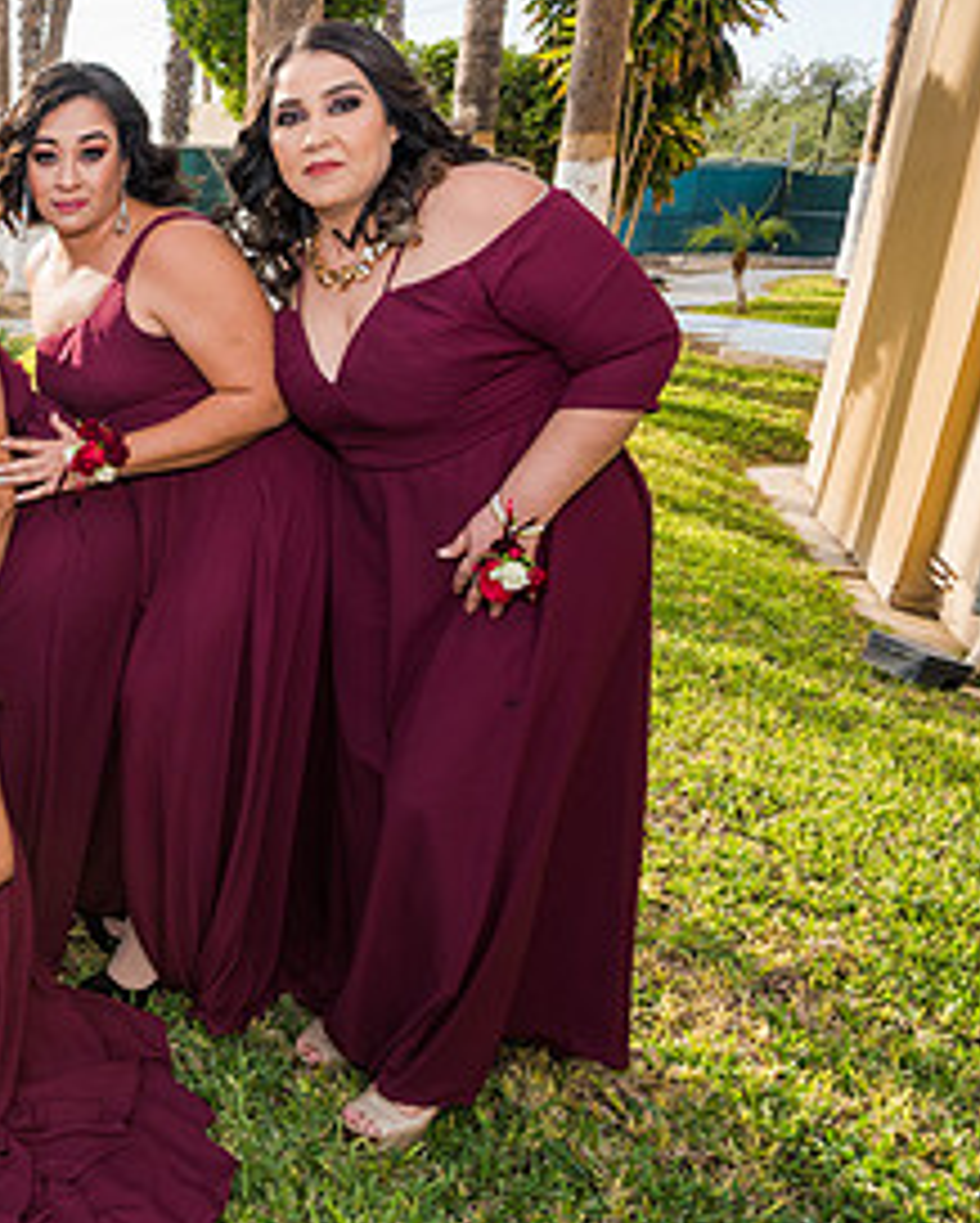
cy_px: 564
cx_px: -252
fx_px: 1376
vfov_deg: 47.9
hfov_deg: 31.5
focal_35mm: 38
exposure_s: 1/250
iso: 320
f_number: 5
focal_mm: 19
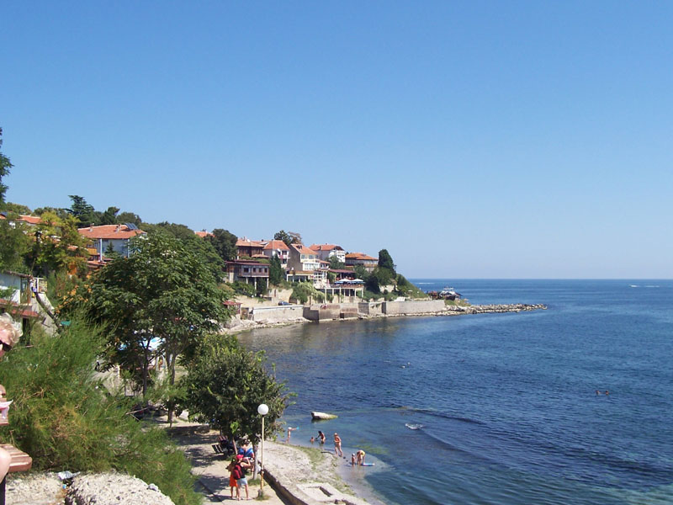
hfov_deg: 44.8
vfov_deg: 34.3
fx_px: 817
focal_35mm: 42
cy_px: 252
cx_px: 336
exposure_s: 1/350
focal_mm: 7
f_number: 5.6
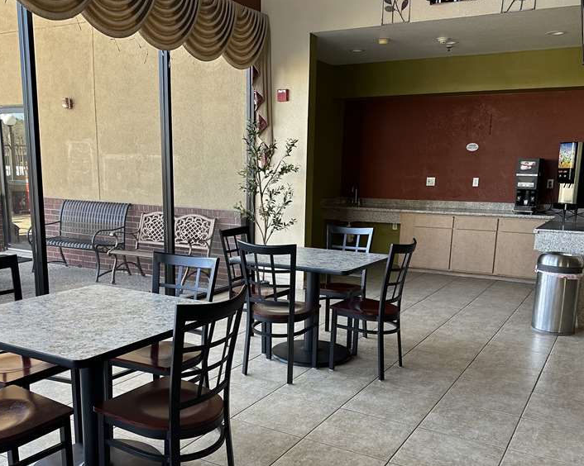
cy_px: 288
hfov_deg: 52.9
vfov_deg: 43.0
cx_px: 280
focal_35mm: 34
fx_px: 587
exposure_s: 1/120
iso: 125
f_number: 1.78
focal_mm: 6.86
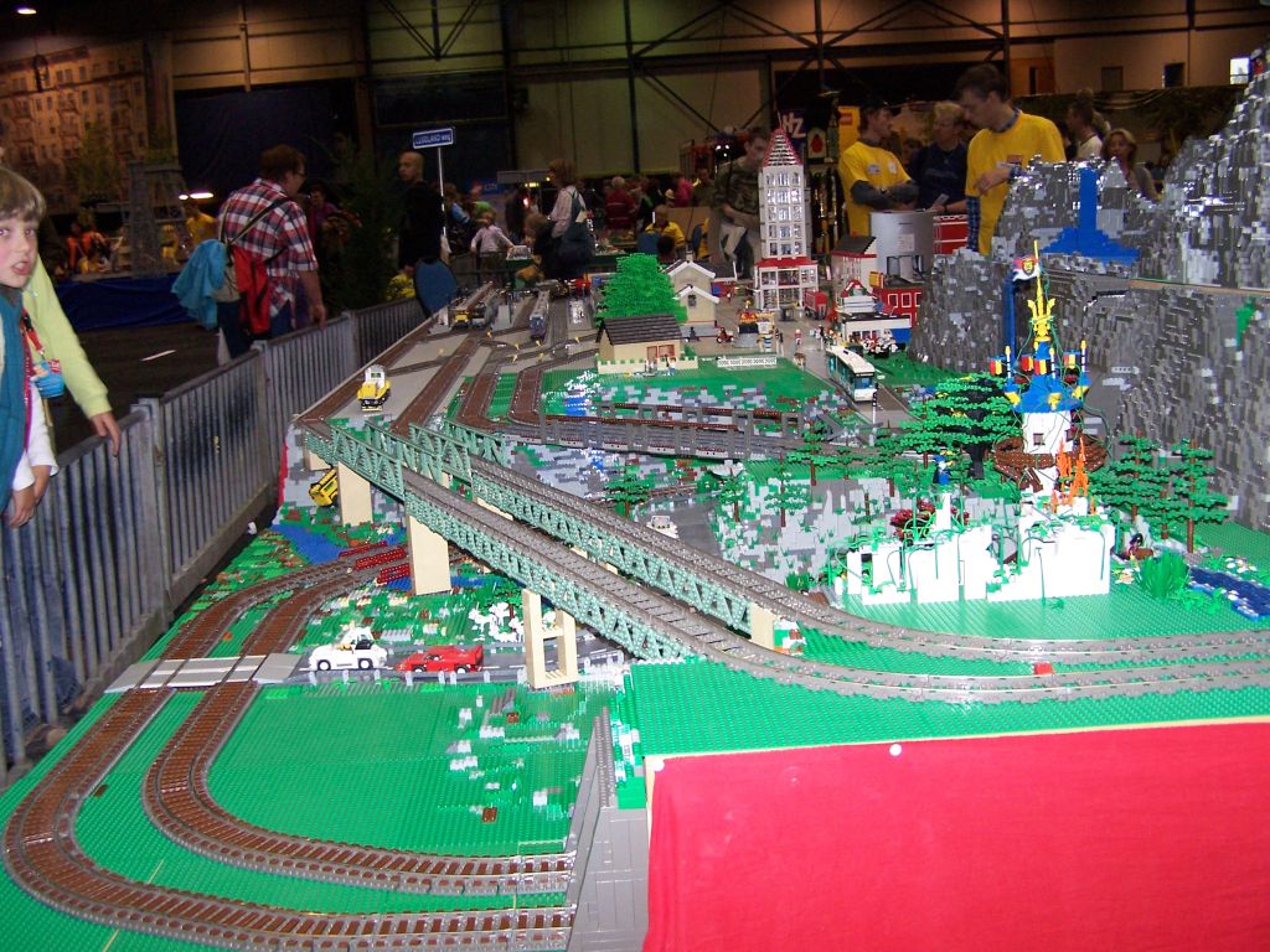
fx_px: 1394
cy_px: 476
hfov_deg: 49.0
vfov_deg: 37.7
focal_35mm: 38
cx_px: 635
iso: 140
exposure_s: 1/60
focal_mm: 6.3
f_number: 2.8
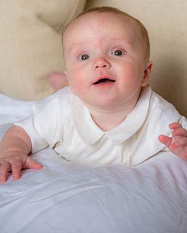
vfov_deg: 22.2
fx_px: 595
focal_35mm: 86
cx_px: 135
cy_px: 116
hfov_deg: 17.8
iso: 200
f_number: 5
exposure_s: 1/200
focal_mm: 60
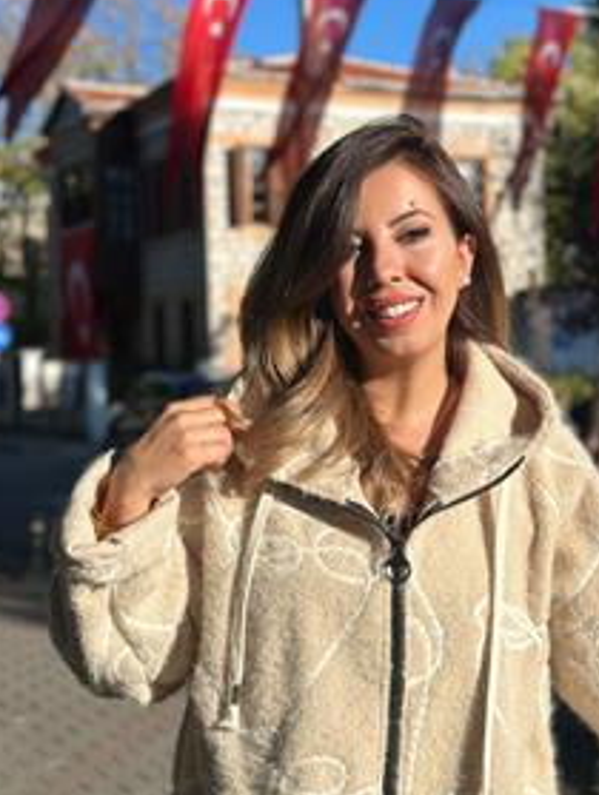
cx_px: 422
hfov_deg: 20.7
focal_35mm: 71
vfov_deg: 27.3
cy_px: 497
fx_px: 1634
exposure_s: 1/6211
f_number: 1.78
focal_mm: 6.86
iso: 100
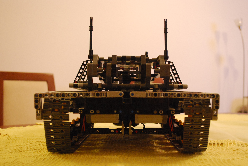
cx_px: 124
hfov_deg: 41.1
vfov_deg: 28.2
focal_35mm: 48
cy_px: 83
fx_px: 331
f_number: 4.8
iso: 1600
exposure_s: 1/25
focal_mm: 32
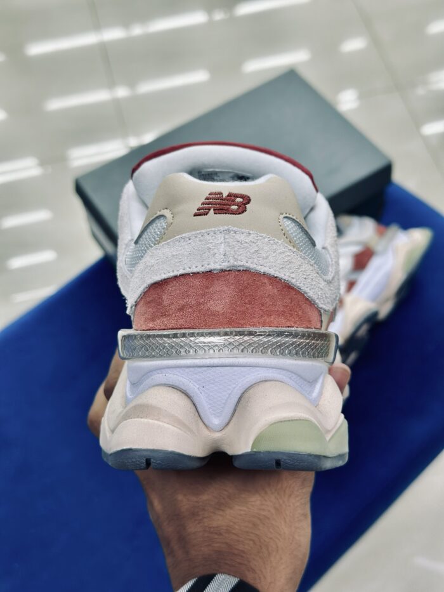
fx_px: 821
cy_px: 296
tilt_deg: -56.5
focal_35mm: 48
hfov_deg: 30.3
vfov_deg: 39.7
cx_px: 222
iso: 64
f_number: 1.78
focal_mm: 6.86
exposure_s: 1/100
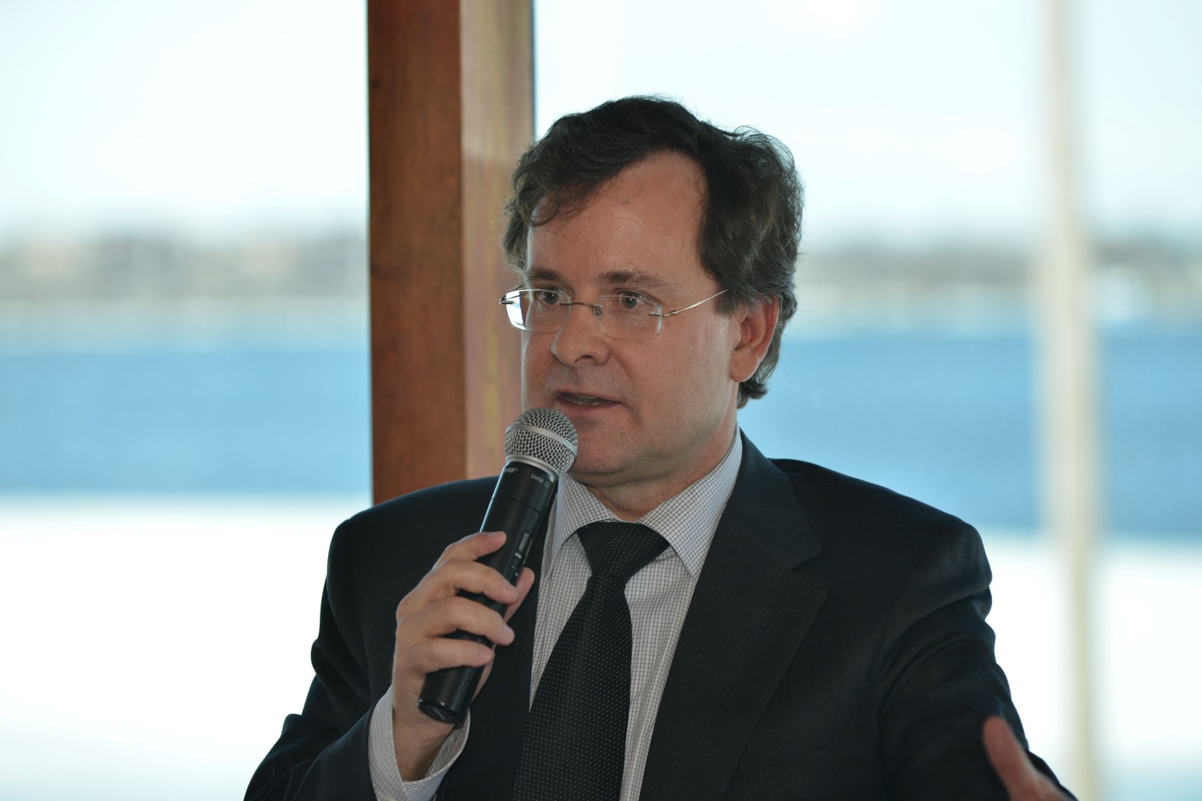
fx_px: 6677
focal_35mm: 200
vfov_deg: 6.9
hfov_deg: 10.3
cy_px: 400
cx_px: 601
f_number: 5.6
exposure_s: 1/160
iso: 400
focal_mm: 200
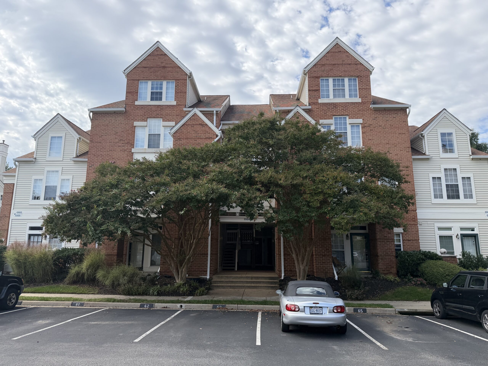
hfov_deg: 71.6
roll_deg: +0.3
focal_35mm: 24
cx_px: 244
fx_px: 338
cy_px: 183
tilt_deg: +10.9
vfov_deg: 56.8
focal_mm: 6.76
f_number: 1.78
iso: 100
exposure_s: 1/3021
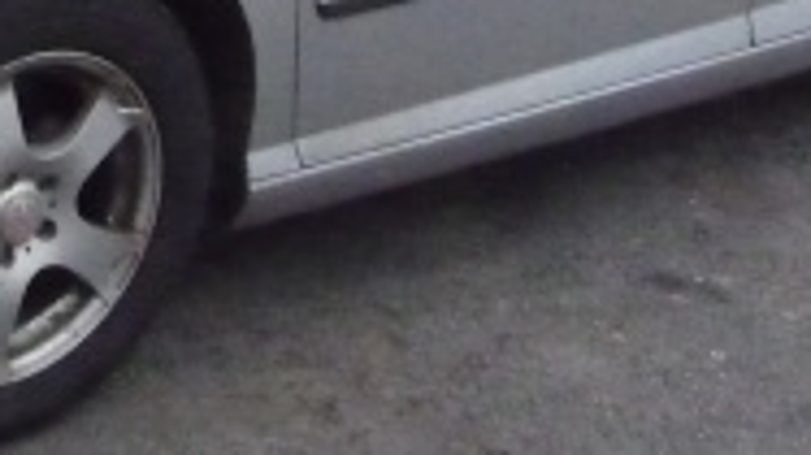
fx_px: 2107
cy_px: -355
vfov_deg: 11.5
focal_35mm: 98
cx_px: -22
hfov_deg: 21.0
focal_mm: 4.7
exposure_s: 1/400
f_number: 8
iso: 1600
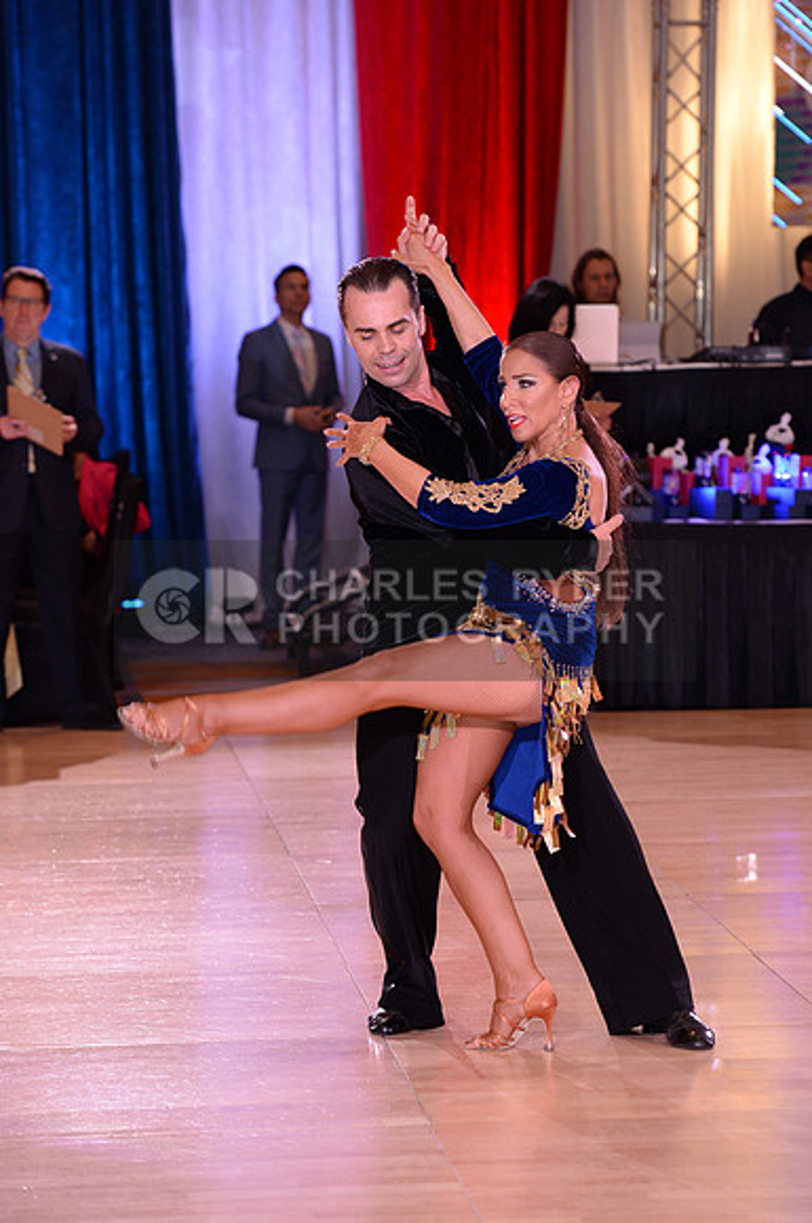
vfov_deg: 15.2
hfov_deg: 10.1
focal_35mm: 135
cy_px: 612
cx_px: 406
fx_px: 4581
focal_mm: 135
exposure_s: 1/250
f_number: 4.5
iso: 1600
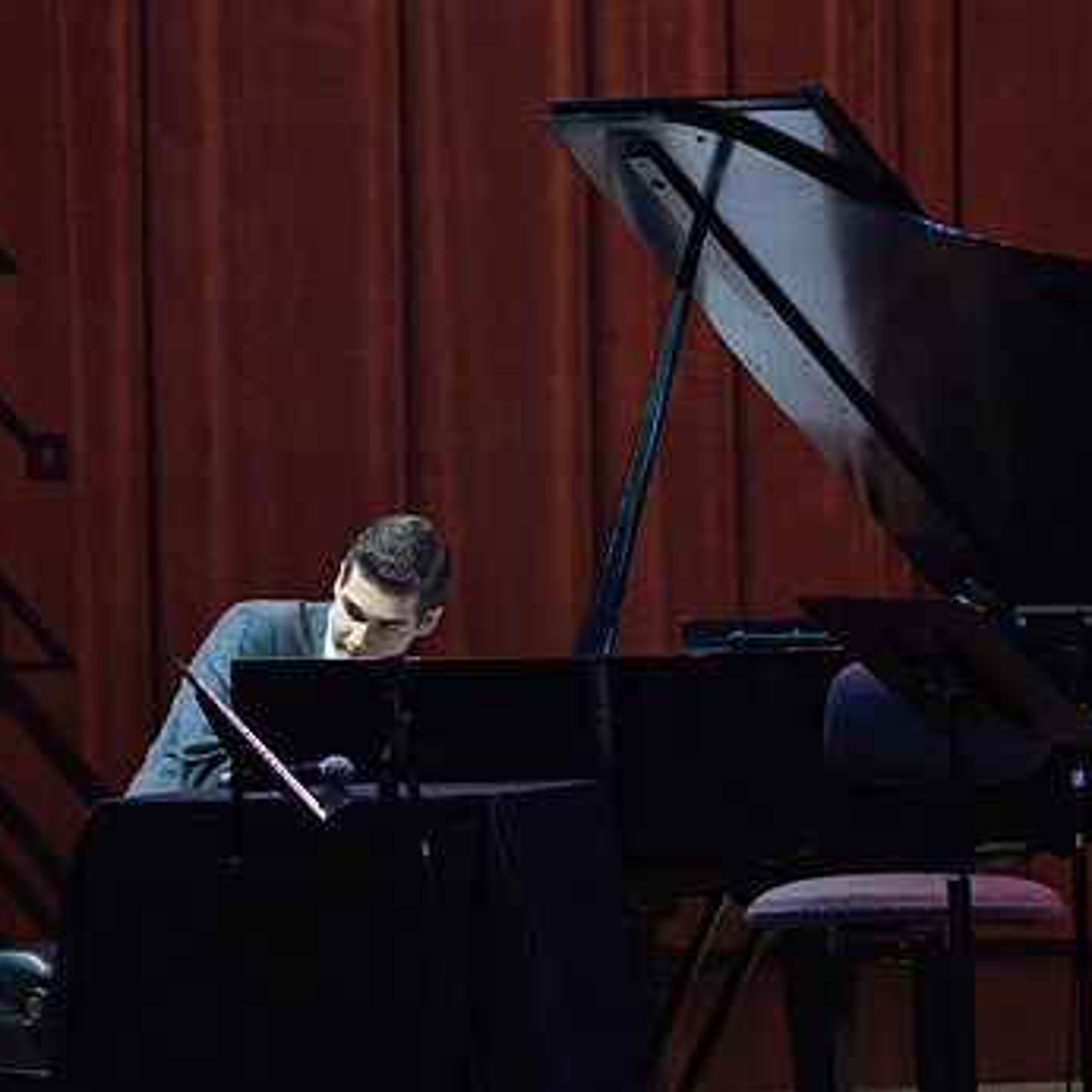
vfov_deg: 4.3
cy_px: 612
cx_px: 253
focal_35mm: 403
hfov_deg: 4.3
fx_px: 14383
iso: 2500
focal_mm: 200
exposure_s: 1/250
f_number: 7.1
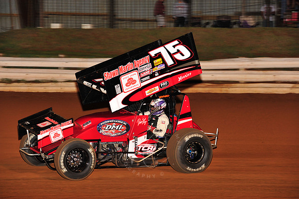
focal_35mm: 125
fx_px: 1038
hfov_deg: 16.4
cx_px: 150
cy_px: 100
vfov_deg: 11.0
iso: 1000
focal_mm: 125
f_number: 6.3
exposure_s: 1/320
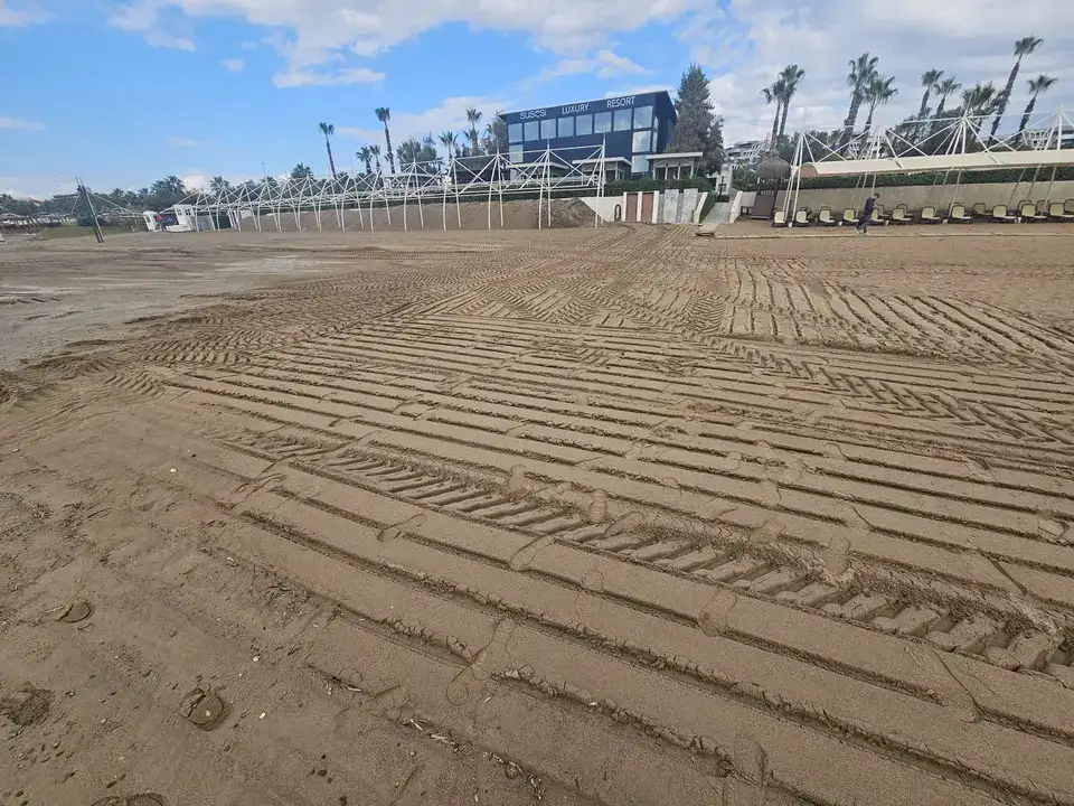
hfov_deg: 106.2
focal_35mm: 13
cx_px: 537
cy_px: 403
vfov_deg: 89.9
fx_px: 403
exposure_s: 1/1550
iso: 50
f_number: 2.2
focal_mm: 2.2
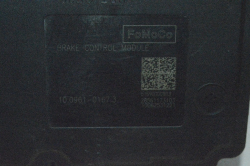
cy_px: 83
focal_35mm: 82
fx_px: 572
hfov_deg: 24.6
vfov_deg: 16.5
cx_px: 125
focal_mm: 55
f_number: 36
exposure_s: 1/100
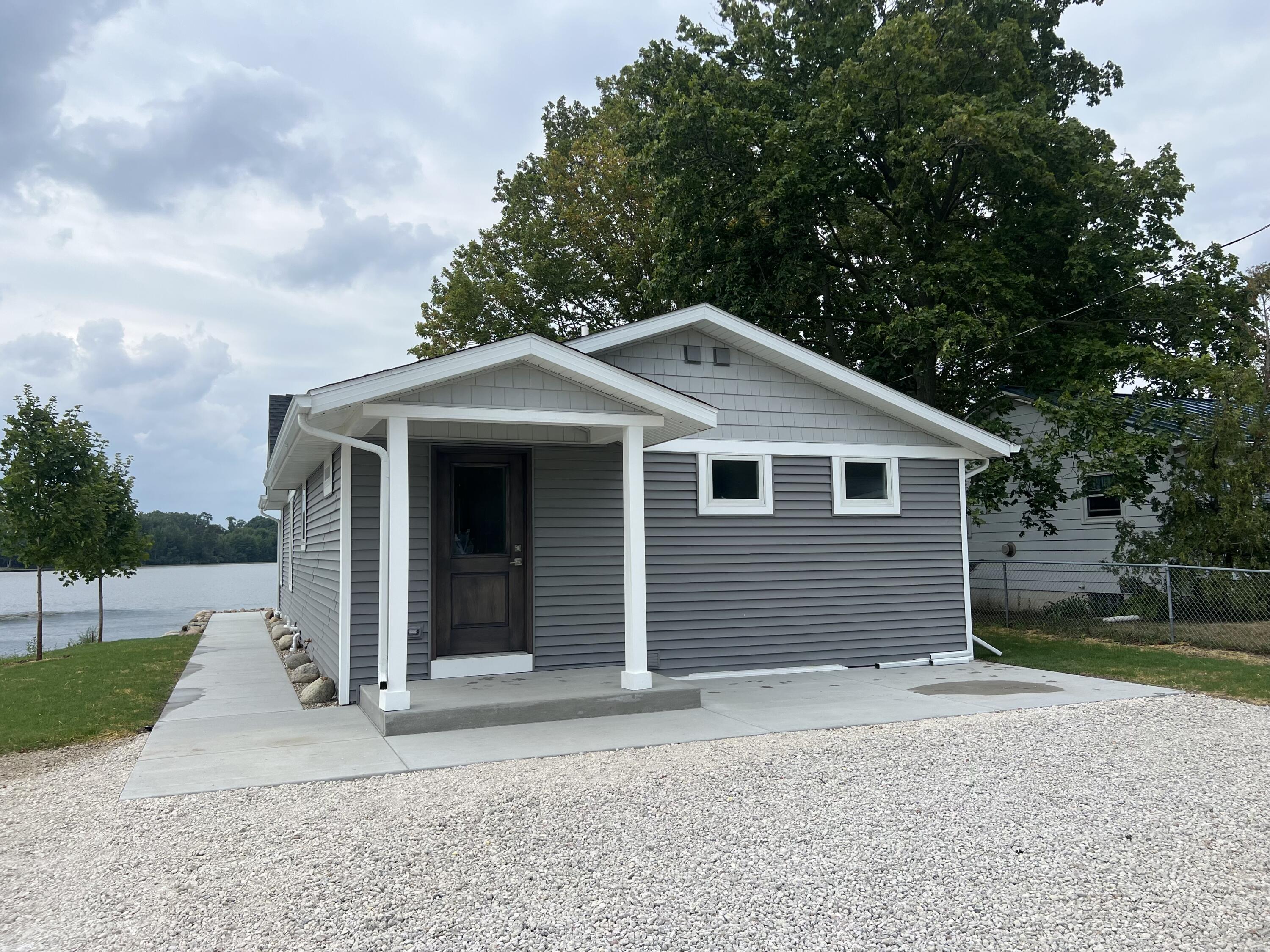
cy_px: 476
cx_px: 635
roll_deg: +1.3
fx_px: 954
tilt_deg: +3.6
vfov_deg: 53.1
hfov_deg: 67.3
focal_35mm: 26
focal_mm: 5.7
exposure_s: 1/4831
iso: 50
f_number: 1.5
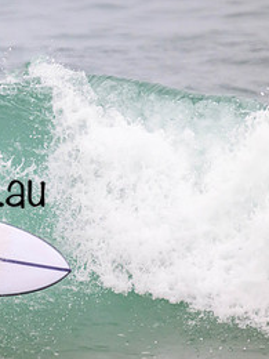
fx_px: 17770
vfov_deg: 1.2
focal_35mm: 1715
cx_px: -101
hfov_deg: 0.9
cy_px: 175
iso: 1600
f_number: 11
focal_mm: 800
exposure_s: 1/2000
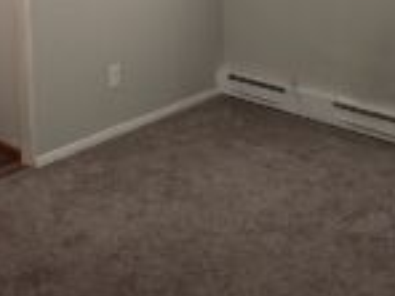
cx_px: 246
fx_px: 742
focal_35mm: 65
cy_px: -29
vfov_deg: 21.4
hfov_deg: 29.7
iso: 888
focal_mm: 5.41
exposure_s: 1/60
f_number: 1.8
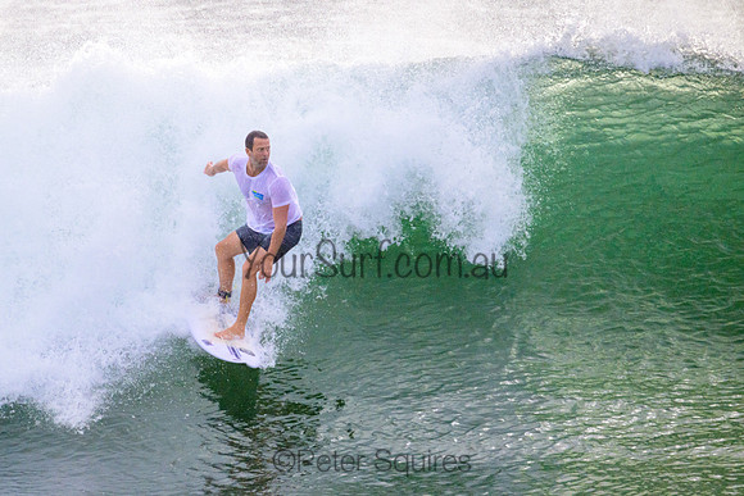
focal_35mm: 1012
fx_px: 20916
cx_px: 273
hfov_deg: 2.0
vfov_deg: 1.4
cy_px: 205
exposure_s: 1/2000
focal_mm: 800
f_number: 11
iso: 1100
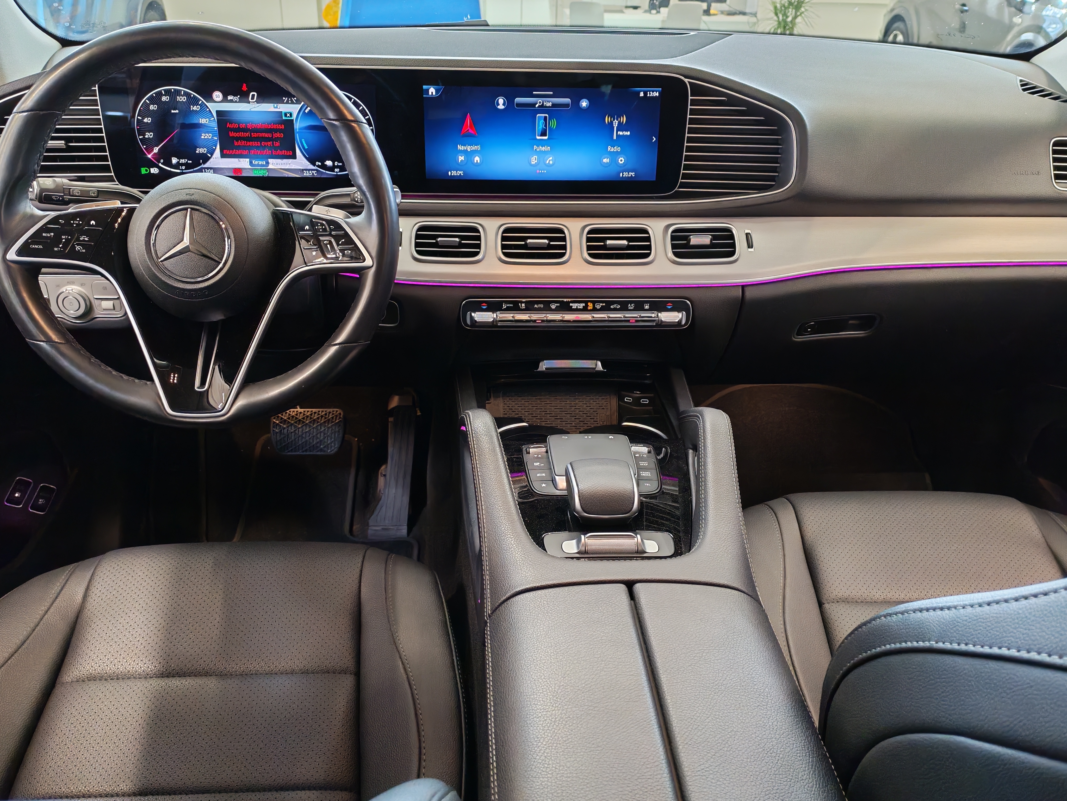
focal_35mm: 30
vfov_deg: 46.8
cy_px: 400
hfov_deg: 60.0
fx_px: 925
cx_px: 534
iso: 1250
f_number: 1.9
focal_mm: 6.12
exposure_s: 1/100
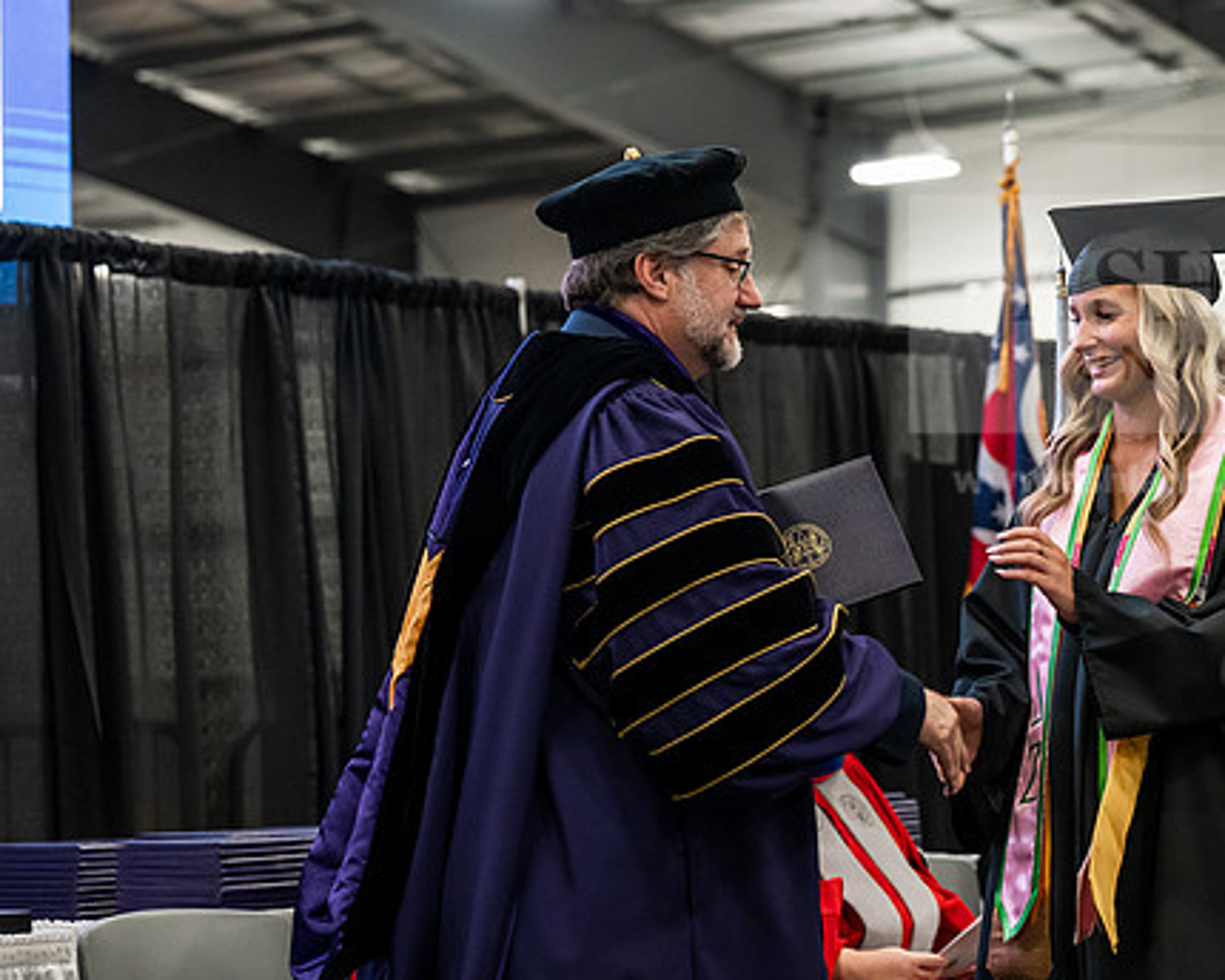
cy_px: 540
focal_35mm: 109
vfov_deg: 14.1
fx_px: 3952
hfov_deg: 17.6
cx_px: 823
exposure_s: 1/200
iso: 4000
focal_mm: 86
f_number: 4.5
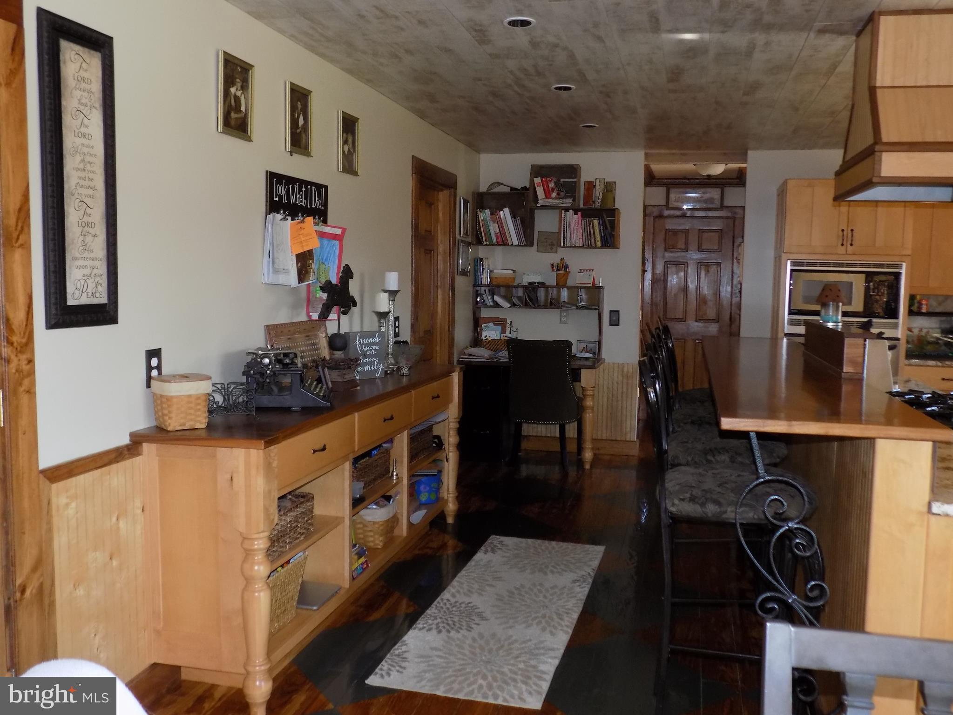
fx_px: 826
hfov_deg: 60.0
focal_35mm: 30
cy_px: 358
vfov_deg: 46.8
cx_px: 476
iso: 200
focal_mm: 5.3
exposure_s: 1/30
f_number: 3.3
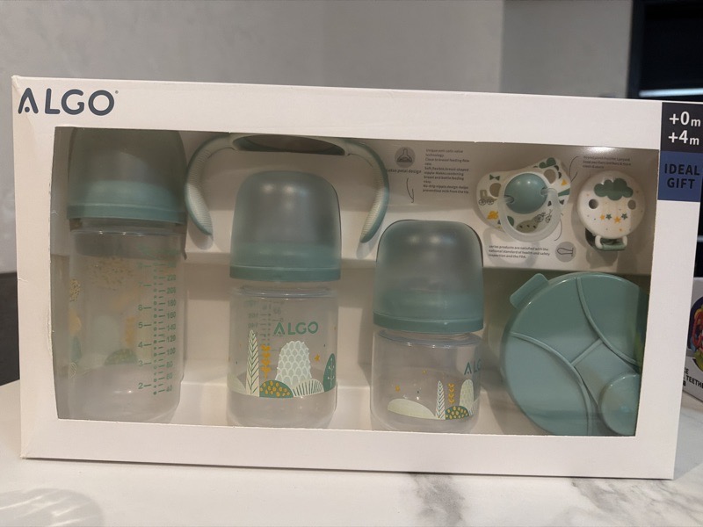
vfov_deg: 56.8
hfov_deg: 71.6
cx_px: 352
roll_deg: -1.3
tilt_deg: -5.2
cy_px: 264
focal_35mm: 24
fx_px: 487
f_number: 1.78
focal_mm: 6.76
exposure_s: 1/60
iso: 500
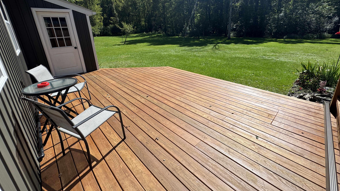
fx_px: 144
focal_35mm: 16
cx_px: 174
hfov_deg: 99.4
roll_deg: +1.5
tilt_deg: -19.0
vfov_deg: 66.4
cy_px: 76
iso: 50
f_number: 2.2
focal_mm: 2.22
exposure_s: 1/2273
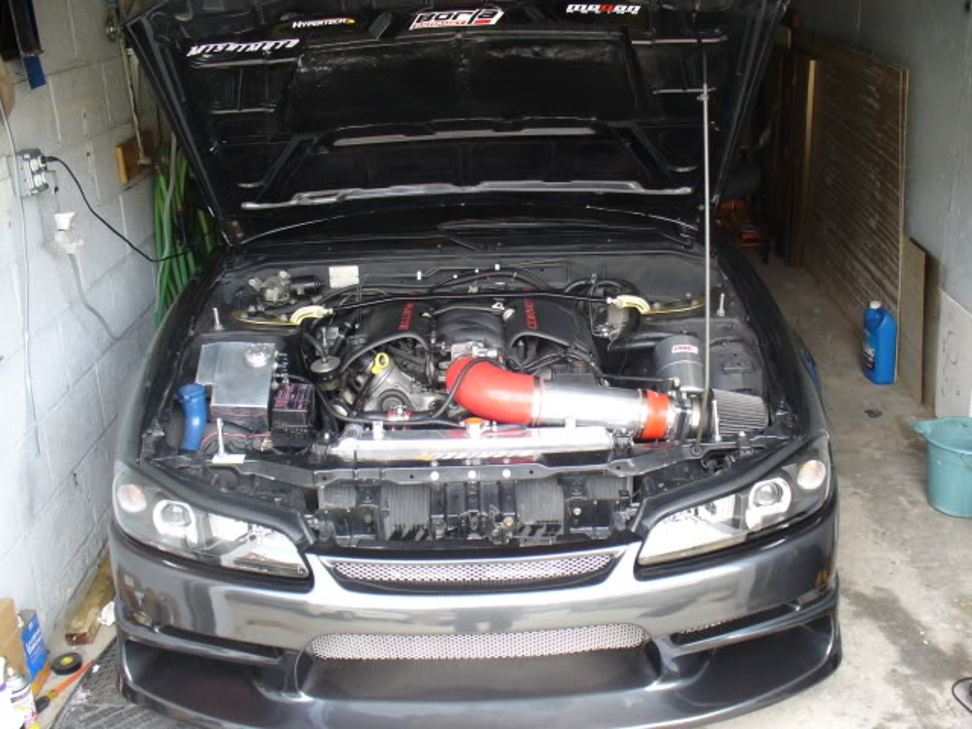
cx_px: 486
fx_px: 1039
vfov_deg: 38.7
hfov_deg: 50.1
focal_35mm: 37
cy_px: 364
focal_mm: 6.1
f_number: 2.8
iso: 100
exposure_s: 1/50
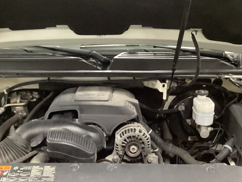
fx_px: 350
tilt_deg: -25.4
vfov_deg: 29.0
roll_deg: +0.0
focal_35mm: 50
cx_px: 100
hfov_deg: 38.1
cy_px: 112
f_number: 2.4
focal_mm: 3.3
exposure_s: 1/25
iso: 800
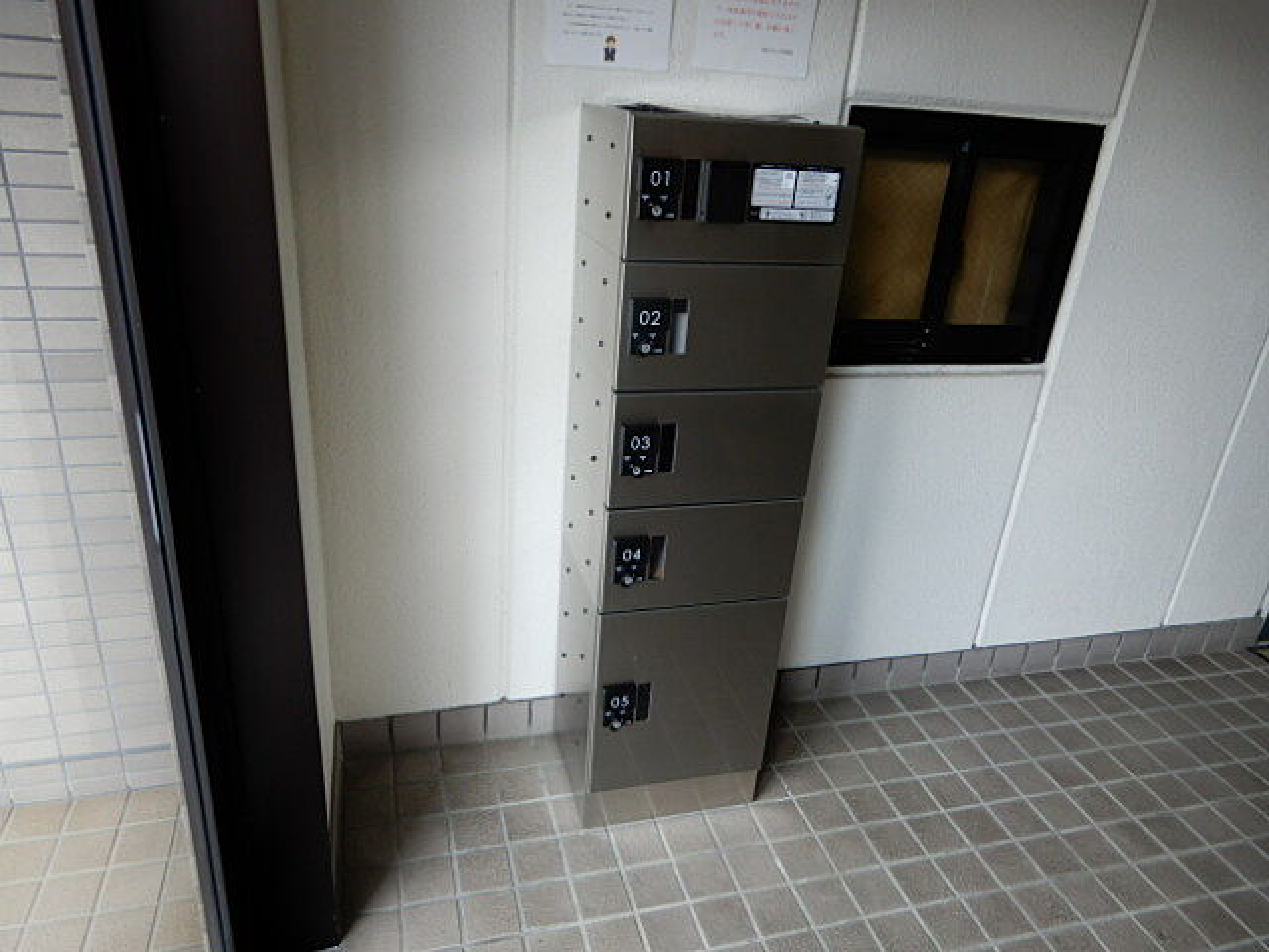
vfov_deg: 56.8
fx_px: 880
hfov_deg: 71.6
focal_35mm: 24
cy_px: 476
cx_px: 634
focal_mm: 4.3
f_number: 3.4
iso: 80
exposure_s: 1/30
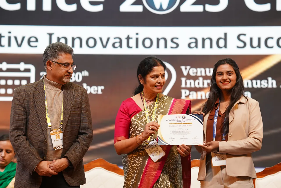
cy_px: 94
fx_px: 991
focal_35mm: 127
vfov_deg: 10.8
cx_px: 140
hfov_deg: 16.1
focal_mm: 85
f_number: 2.2
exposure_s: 1/100
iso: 250
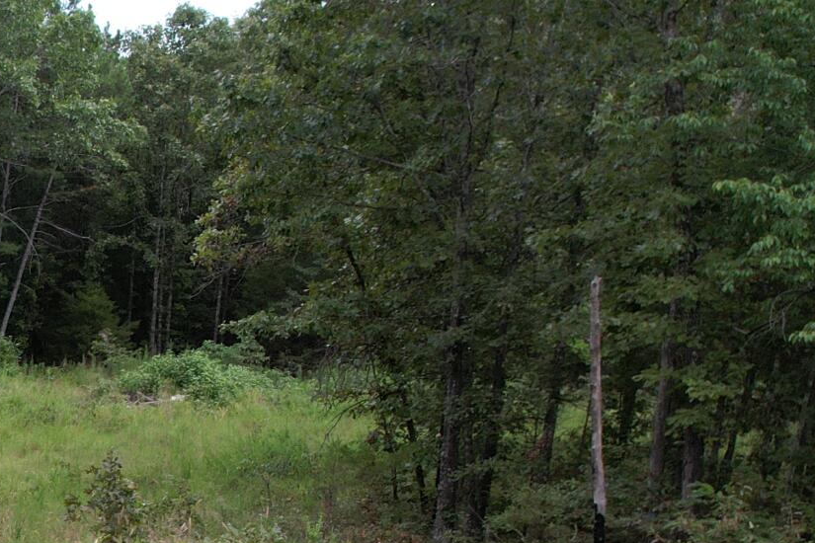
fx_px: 1811
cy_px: 592
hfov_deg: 21.2
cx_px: -430
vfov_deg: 16.6
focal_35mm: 80
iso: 100
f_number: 2.8
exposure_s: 1/320
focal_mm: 8.38
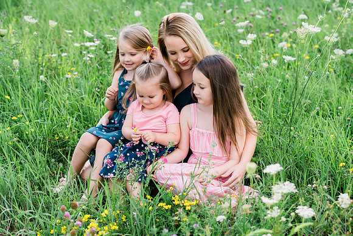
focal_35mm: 78
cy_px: 127
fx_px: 762
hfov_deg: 26.1
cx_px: 176
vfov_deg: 17.6
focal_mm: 72
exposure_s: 1/800
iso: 250
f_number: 4.5
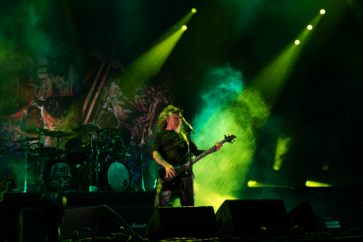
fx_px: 504
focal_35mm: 50
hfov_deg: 39.6
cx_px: 182
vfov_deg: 27.0
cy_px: 121
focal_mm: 50
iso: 100
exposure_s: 1/50
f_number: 4
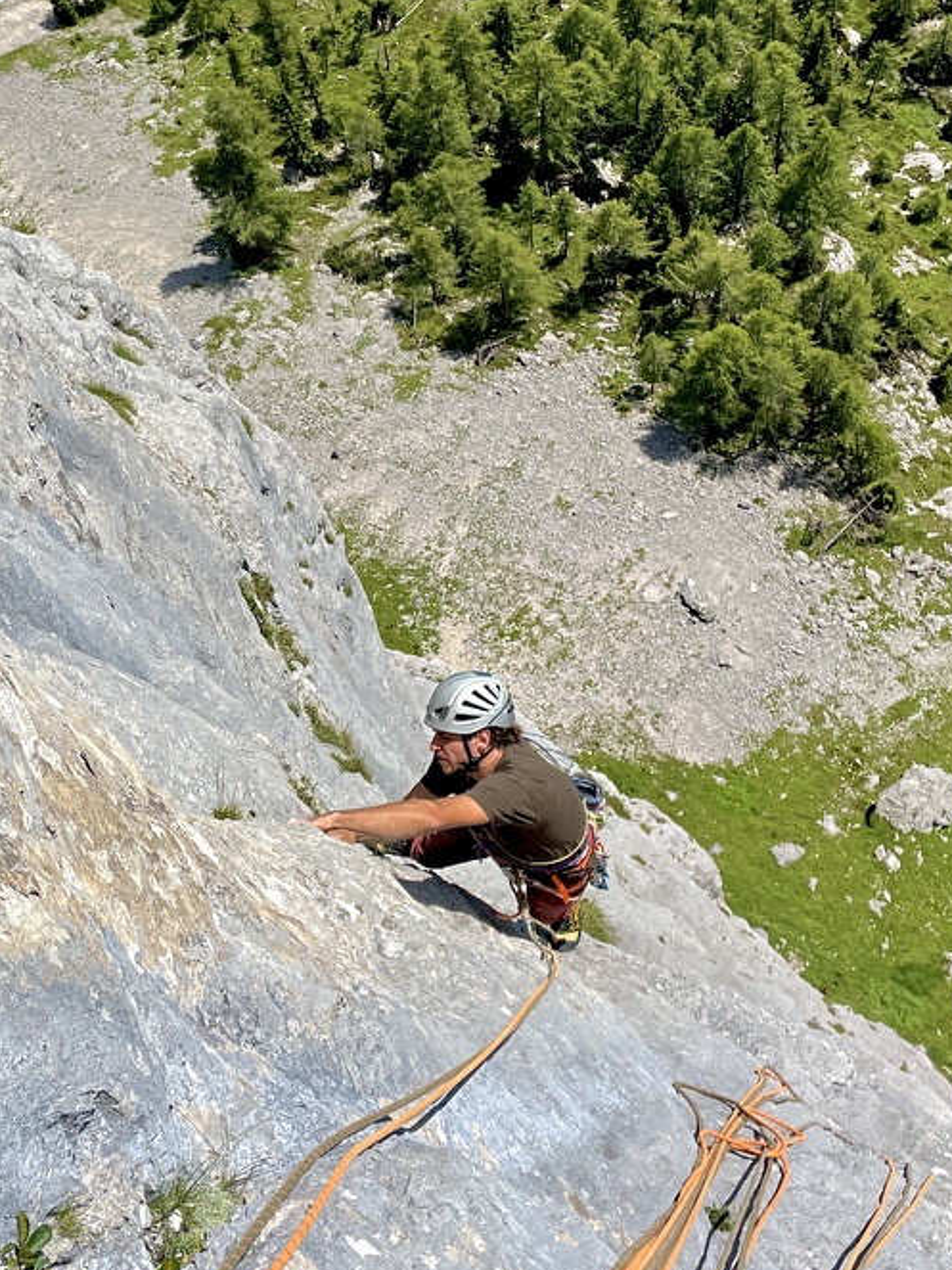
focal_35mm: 51
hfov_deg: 28.2
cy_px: 460
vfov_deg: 37.2
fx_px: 1871
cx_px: 256
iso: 32
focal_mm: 4.2
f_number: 1.6
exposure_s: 1/6135
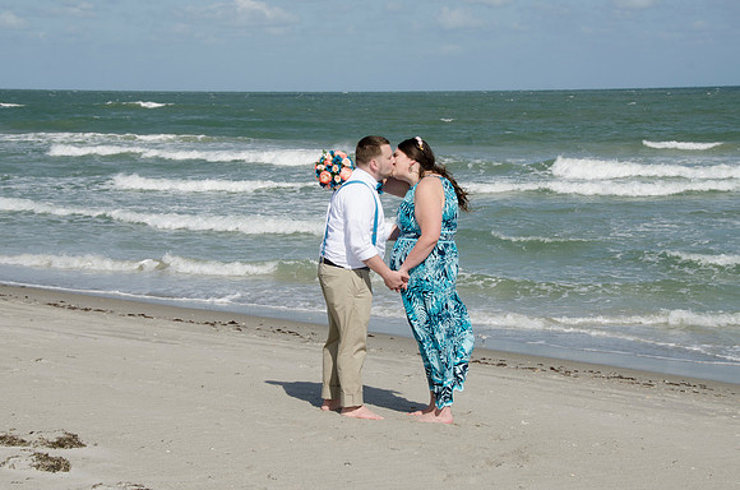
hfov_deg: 26.0
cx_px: 370
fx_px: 1600
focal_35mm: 78
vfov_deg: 17.4
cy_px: 245
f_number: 11
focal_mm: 52
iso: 100
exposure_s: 1/250
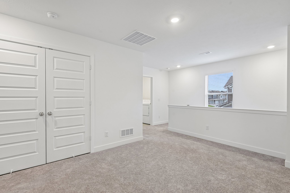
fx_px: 129
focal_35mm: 16
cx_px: 145
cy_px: 96
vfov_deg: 73.7
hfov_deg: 96.7
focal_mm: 16
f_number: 8
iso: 200
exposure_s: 1/15
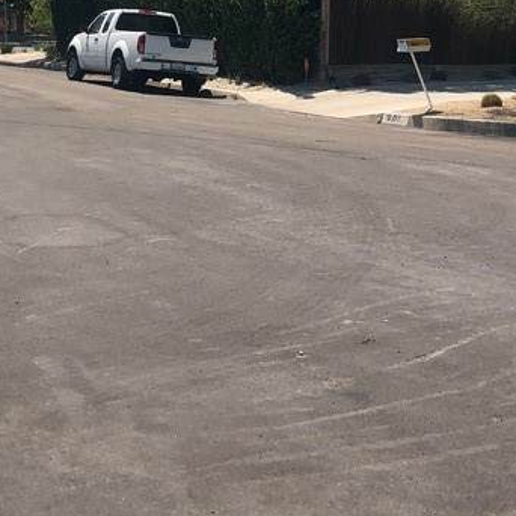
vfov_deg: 23.1
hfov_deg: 22.8
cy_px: 112
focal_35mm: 74
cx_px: 62
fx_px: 1248
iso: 20
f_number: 1.8
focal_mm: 3.99
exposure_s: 1/2088
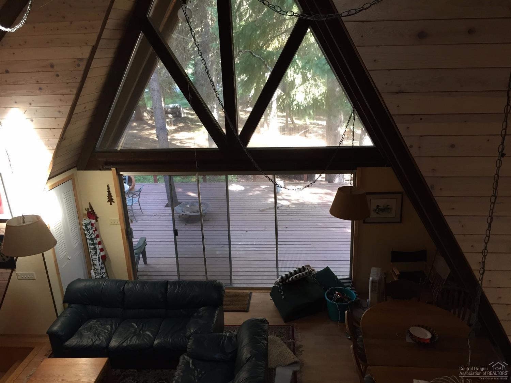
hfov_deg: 61.7
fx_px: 428
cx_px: 256
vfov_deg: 48.2
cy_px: 192
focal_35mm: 29
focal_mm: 4.15
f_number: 2.2
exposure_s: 1/30
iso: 80
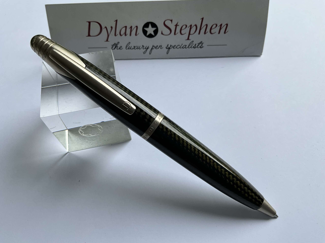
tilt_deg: -58.5
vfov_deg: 48.2
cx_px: 162
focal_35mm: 29
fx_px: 272
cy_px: 122
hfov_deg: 61.7
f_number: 1.8
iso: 20
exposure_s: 1/155
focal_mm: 3
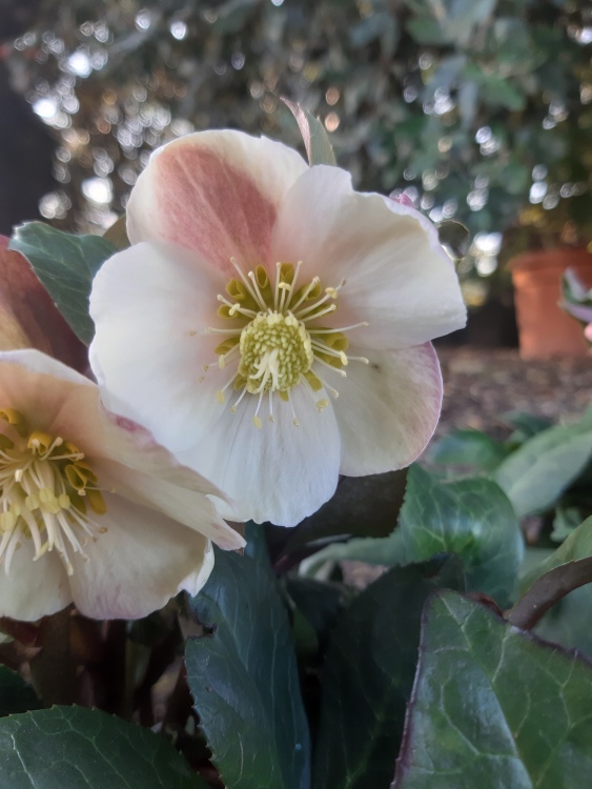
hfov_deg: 51.4
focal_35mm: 27
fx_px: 615
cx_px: 296
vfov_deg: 65.3
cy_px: 394
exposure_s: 1/50
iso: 64
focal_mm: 3.93
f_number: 1.7
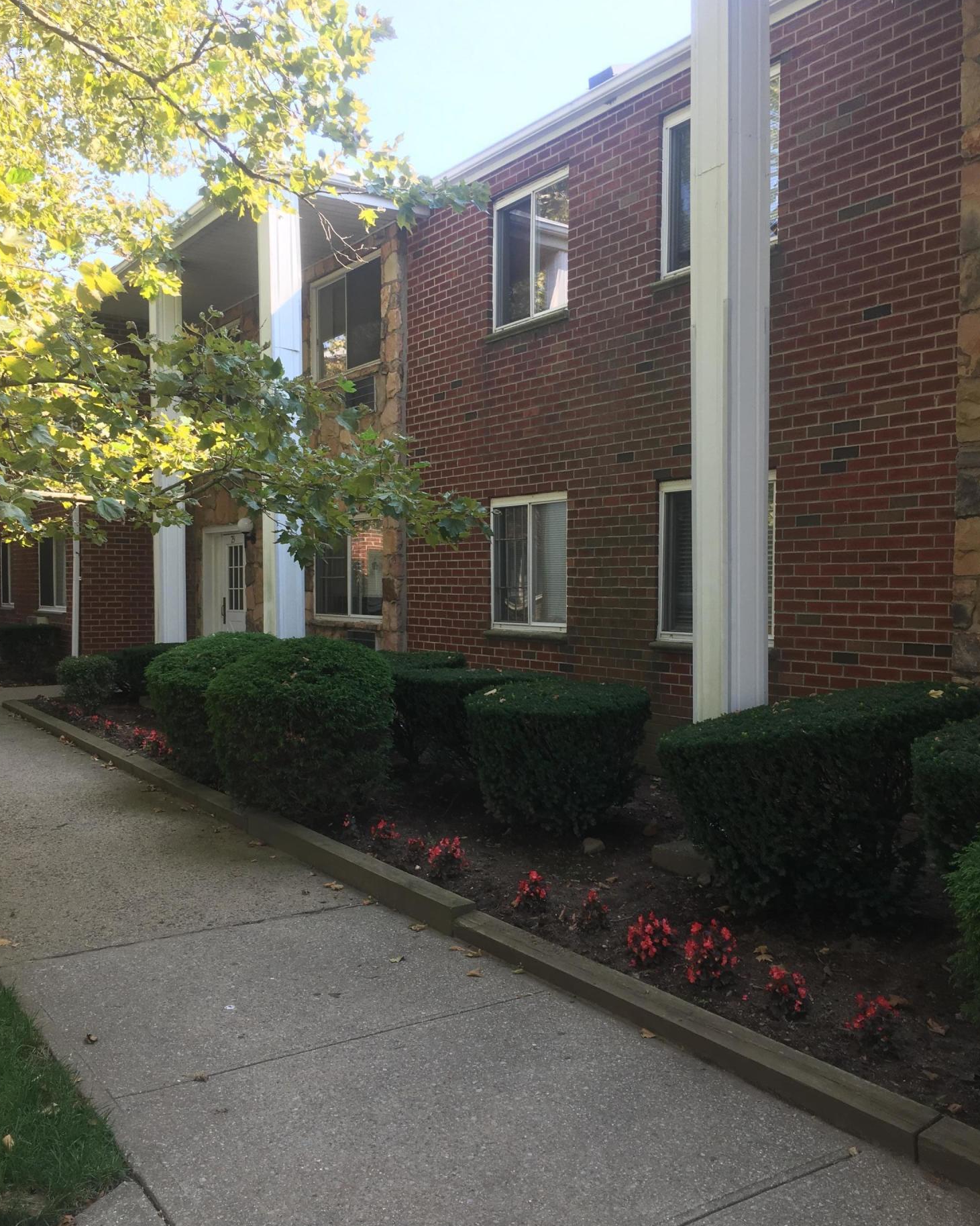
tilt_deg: -1.8
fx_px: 1124
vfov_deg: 57.2
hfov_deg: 47.1
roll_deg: -0.8
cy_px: 635
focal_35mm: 31
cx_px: 493
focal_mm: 4.15
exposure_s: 1/144
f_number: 2.2
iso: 25
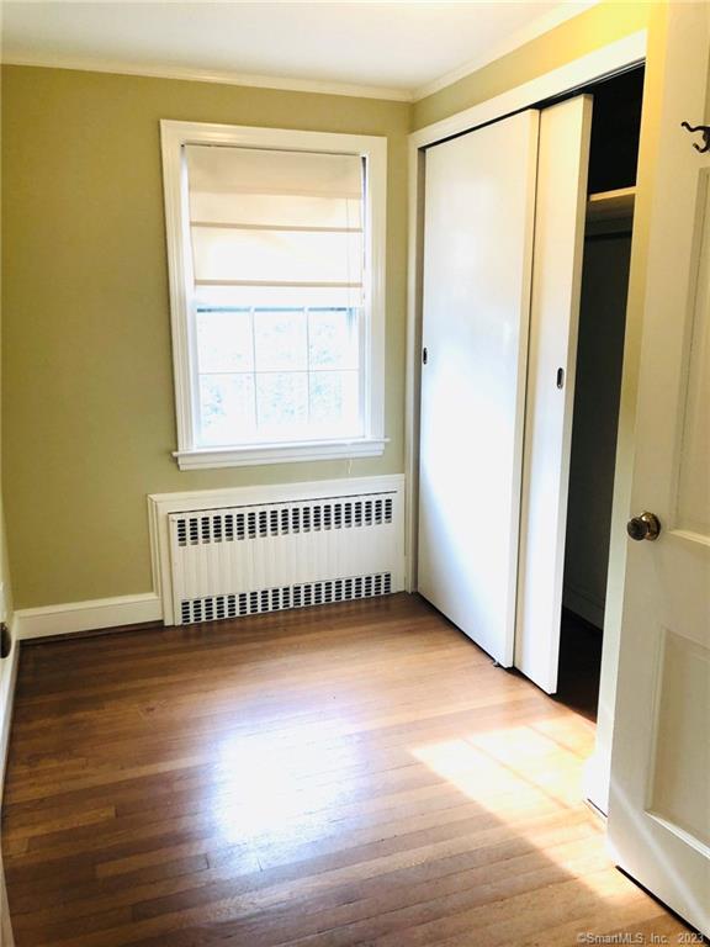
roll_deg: +0.3
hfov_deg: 49.7
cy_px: 474
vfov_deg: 63.4
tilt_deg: -12.2
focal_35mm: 28
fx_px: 766
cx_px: 355
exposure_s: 1/40
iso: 25
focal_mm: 3.99
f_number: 1.8
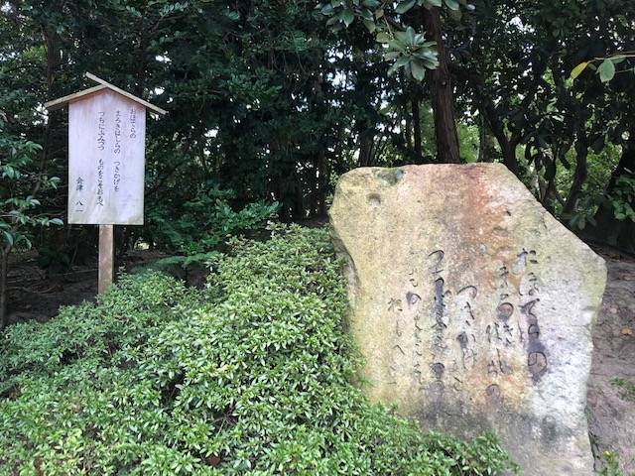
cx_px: 318
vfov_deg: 49.7
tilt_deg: +1.8
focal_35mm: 28
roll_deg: +1.3
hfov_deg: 63.4
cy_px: 238
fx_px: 514
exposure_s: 1/40
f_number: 1.8
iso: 25
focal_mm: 3.99
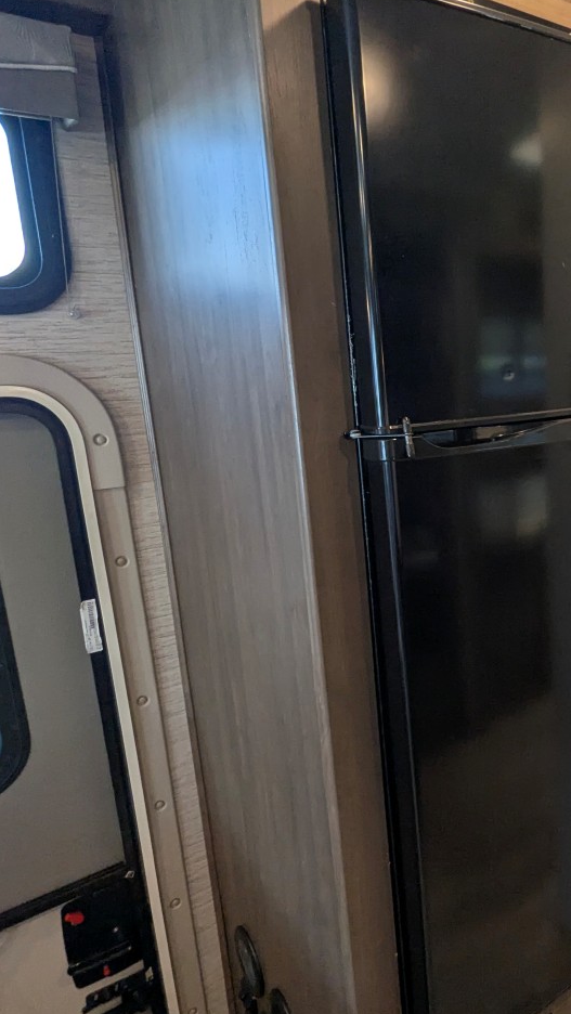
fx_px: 699
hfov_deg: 40.0
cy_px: 494
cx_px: 547
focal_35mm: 26
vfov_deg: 71.9
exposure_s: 1/68
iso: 127
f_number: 2.2
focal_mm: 2.35
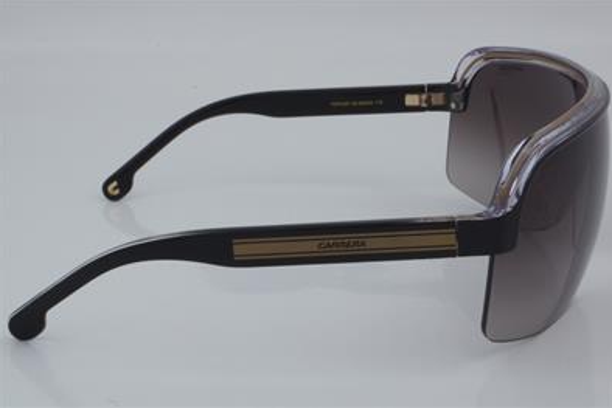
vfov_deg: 18.0
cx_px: 309
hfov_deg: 26.6
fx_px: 1292
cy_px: 203
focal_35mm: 76
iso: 100
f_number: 32
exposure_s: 1/4
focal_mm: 50
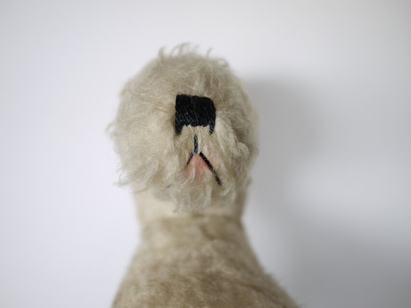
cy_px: 154
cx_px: 206
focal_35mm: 40
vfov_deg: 36.0
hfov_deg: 46.8
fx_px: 475
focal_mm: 20
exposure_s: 1/125
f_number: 1.7
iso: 100
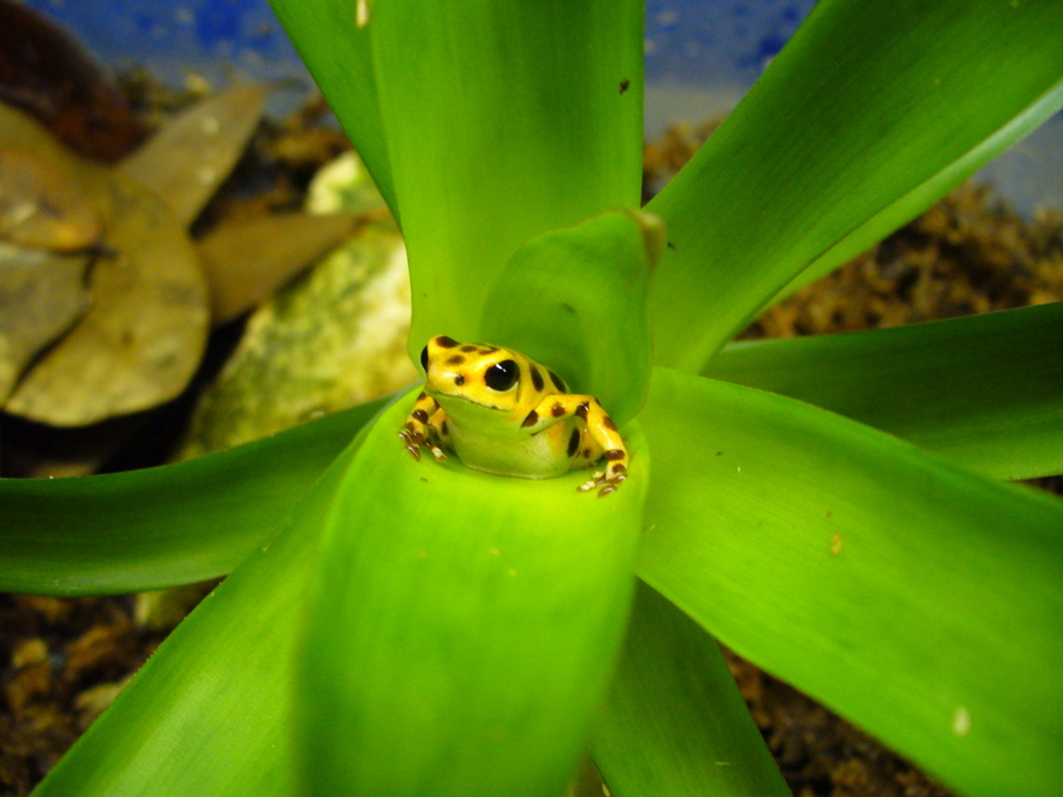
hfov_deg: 50.1
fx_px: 1136
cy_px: 398
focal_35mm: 37
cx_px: 532
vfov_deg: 38.7
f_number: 2.8
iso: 200
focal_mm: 6.1
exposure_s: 1/20
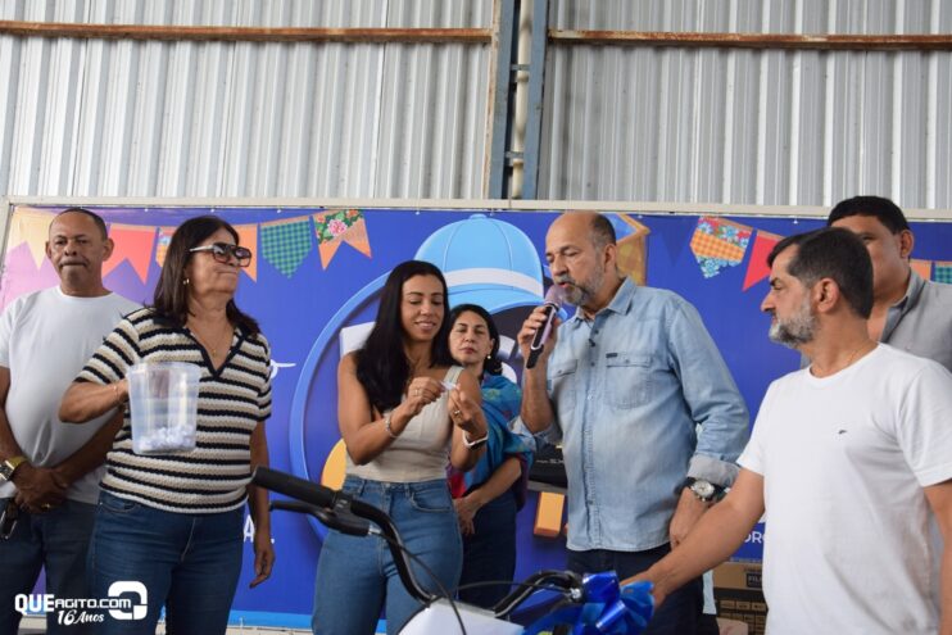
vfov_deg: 35.5
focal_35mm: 38
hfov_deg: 51.3
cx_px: 476
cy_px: 318
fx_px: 992
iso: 400
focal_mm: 25
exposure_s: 1/200
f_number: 7.1
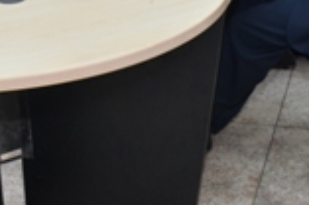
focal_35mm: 96
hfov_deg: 20.5
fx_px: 822
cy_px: -142
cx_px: -8
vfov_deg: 13.1
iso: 400
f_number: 3.5
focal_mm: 18
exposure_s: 1/80
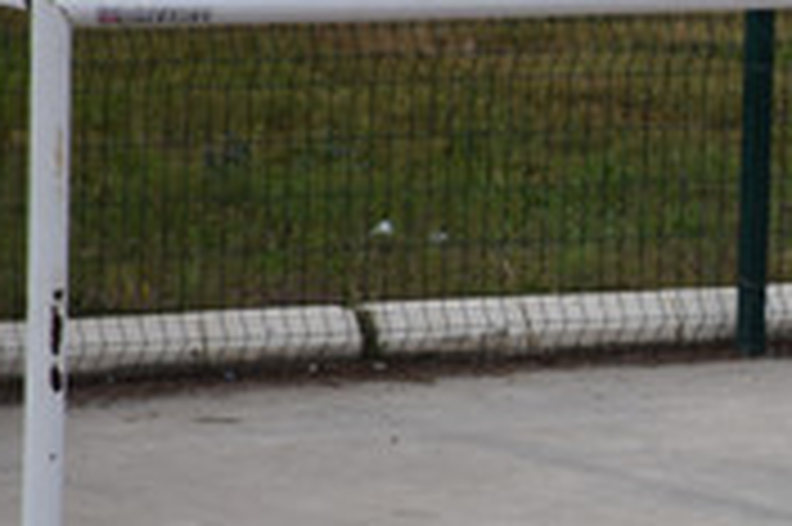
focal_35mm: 596
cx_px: 1062
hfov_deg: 3.5
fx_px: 13100
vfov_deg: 2.3
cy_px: 375
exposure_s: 1/800
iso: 200
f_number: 7.1
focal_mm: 140
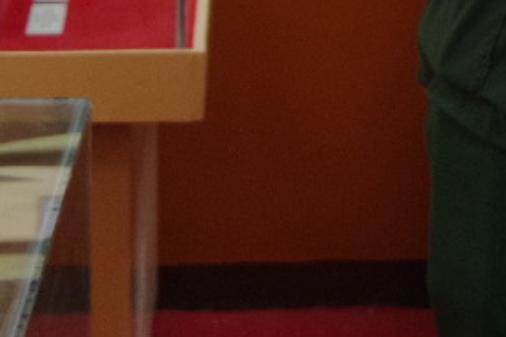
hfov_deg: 7.1
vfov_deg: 4.8
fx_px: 3947
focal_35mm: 281
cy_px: -319
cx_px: 1044
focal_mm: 28
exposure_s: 1/125
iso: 800
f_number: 4
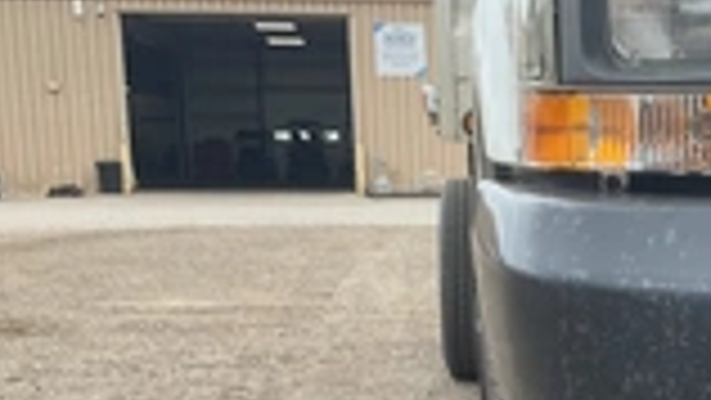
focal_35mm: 80
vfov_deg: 14.6
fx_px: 1509
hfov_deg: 25.7
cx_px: 644
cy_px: 494
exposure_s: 1/279
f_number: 1.8
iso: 25
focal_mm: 3
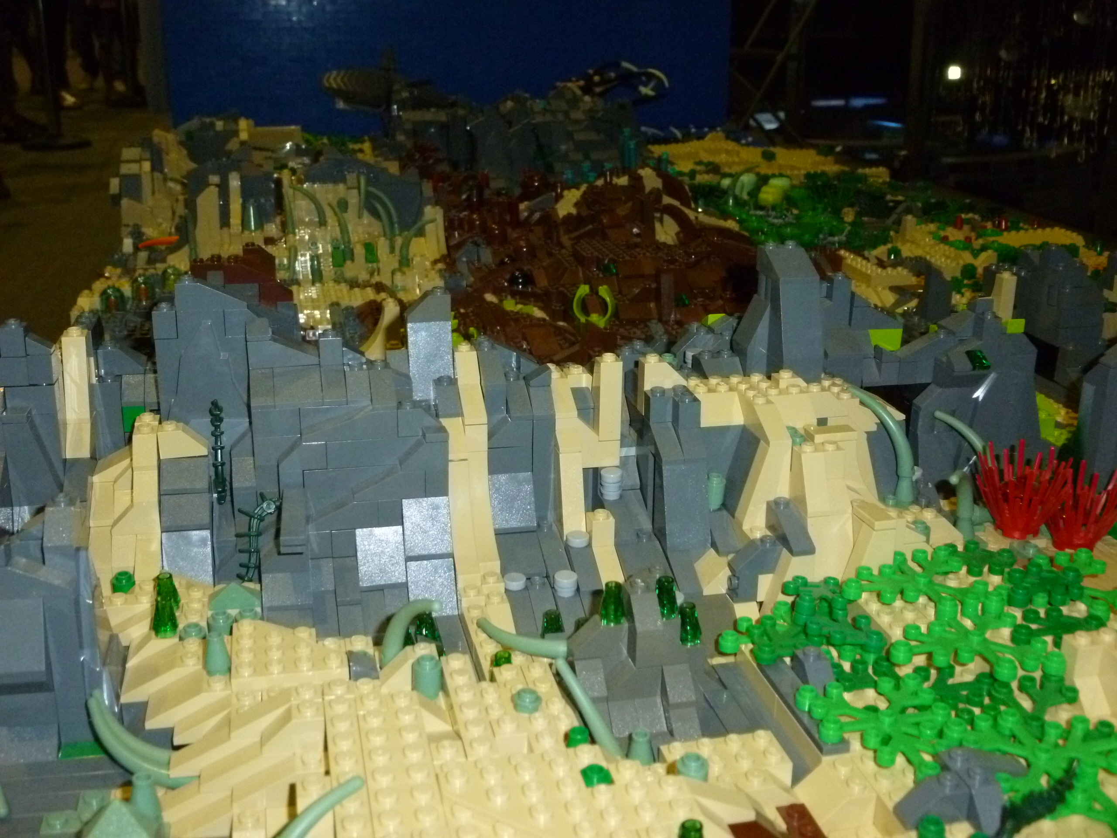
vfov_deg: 36.8
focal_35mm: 39
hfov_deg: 47.9
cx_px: 558
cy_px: 419
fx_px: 1258
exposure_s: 1/60
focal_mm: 6.9
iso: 400
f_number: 3.7
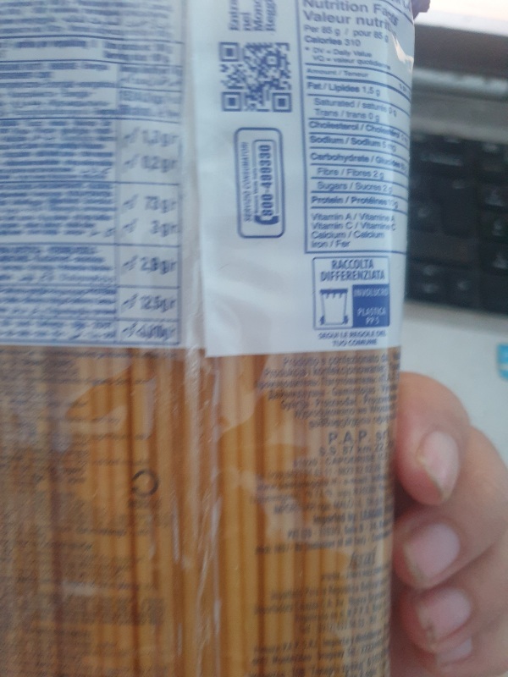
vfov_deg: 67.3
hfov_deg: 53.1
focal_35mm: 26
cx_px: 254
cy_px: 338
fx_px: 509
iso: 250
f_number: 1.5
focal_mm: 4.3
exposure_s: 1/17
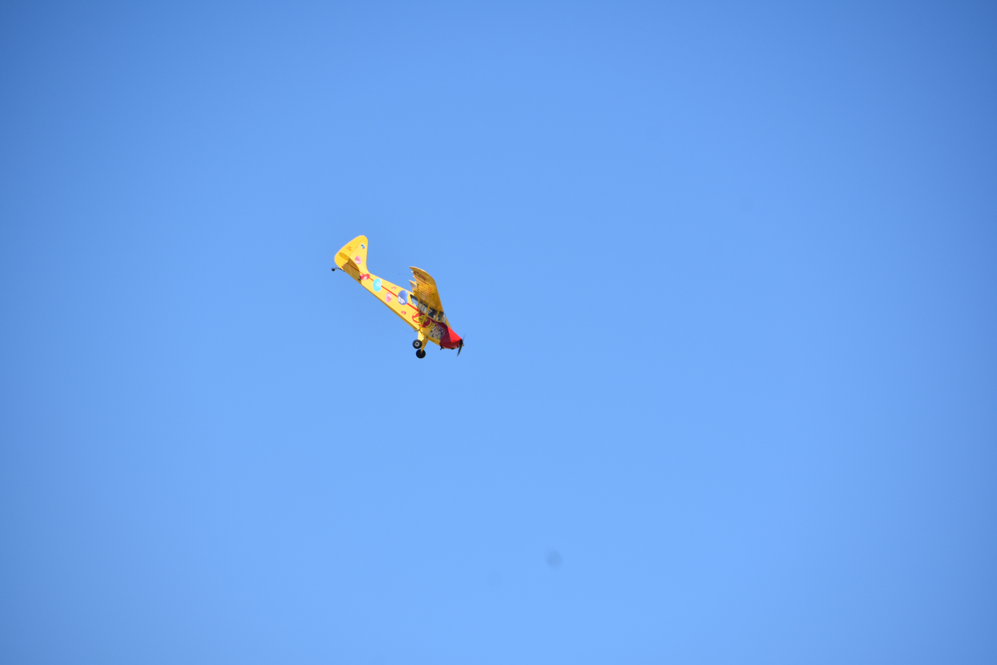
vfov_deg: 4.6
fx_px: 8308
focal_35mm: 300
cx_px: 498
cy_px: 332
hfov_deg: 6.9
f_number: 8
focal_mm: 200
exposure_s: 1/1000
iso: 280
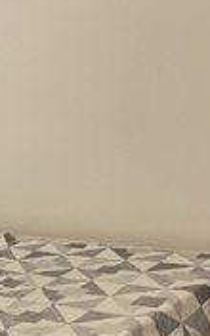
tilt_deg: -14.2
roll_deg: +6.4
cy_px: 272
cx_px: -121
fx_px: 632
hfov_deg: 16.8
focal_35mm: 69
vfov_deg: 29.1
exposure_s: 1/60
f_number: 1.6
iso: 100
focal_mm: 5.1
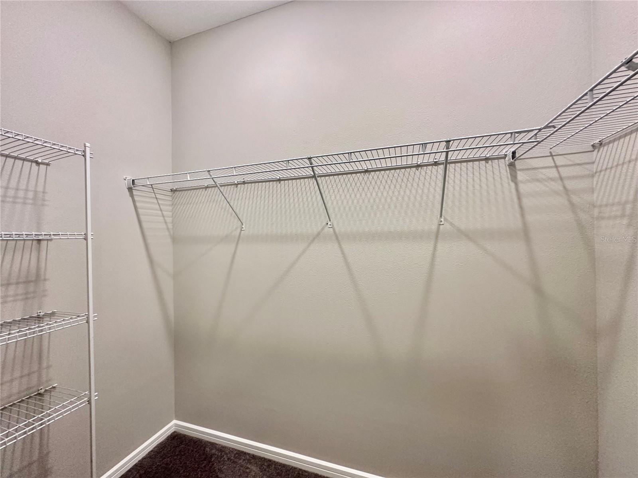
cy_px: 239
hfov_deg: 102.1
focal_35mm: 14
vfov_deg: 85.7
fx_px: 258
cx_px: 319
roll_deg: +0.6
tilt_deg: -0.2
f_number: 2.2
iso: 250
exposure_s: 1/120
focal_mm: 2.22
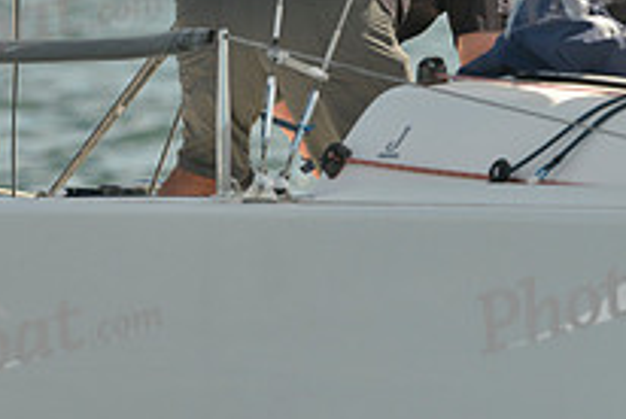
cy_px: 159
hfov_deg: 2.0
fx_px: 17640
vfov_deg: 1.4
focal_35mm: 1013
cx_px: 322
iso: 280
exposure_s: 1/1000
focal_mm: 360
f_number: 7.1
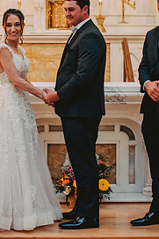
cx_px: 46
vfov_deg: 17.6
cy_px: 61
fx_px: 769
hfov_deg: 11.8
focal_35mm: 116
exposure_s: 1/80
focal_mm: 70
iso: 1600
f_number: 2.8
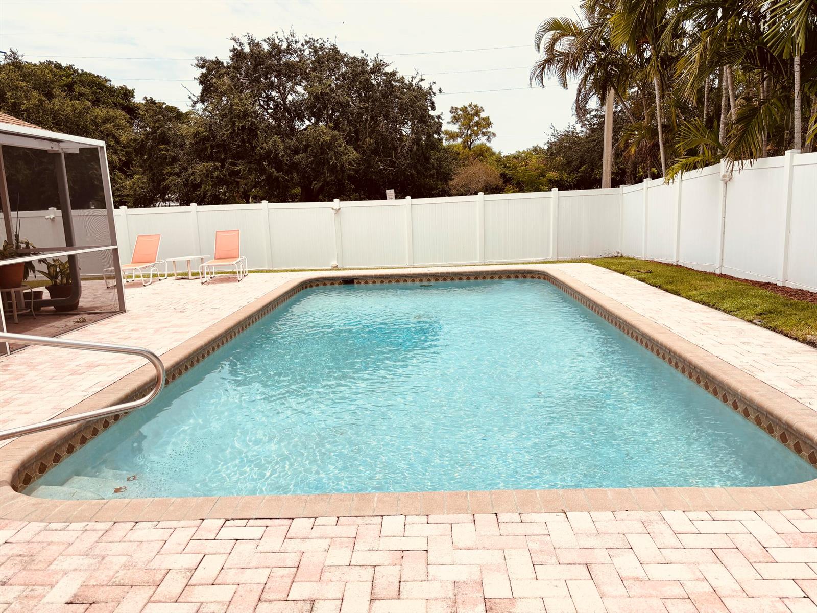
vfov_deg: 53.1
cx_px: 408
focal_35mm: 26
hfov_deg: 67.3
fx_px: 614
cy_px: 306
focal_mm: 5.96
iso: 50
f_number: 1.6
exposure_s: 1/5952
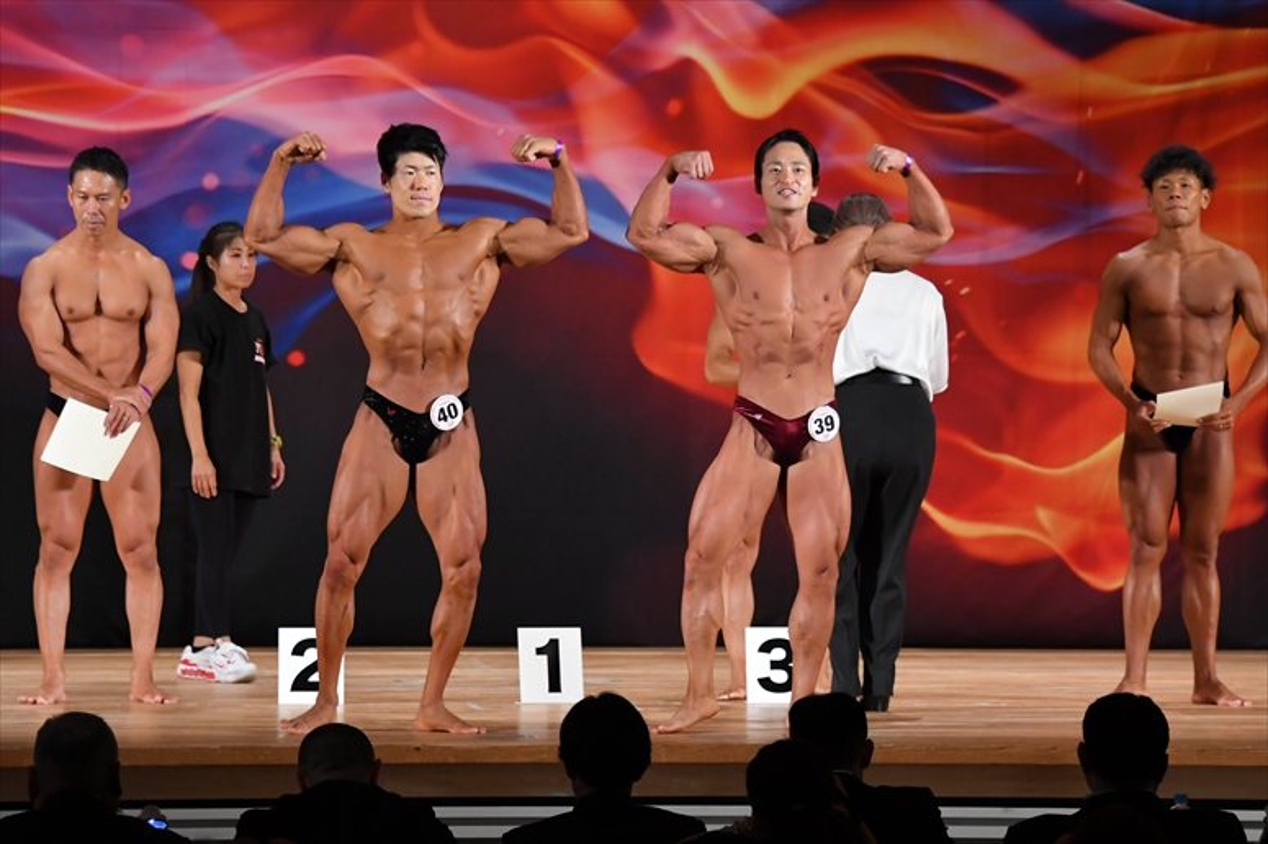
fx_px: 6443
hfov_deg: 11.2
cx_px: 634
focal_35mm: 183
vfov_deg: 7.5
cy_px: 422
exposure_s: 1/400
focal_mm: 122
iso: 3200
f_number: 5.6
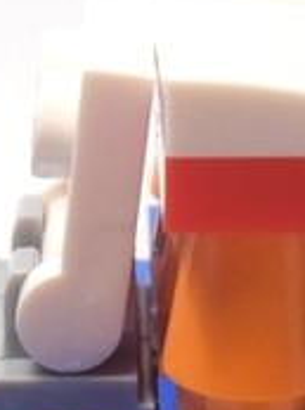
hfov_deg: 7.7
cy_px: 331
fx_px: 2276
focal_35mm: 193
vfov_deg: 10.2
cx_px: 85
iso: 80
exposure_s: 1/80
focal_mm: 6.61
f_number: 3.9
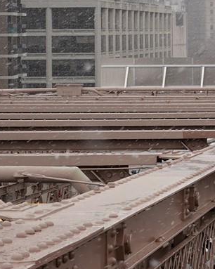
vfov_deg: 9.8
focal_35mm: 196
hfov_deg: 7.6
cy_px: 24
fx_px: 1560
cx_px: 401
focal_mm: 40
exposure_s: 1/125
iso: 320
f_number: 11
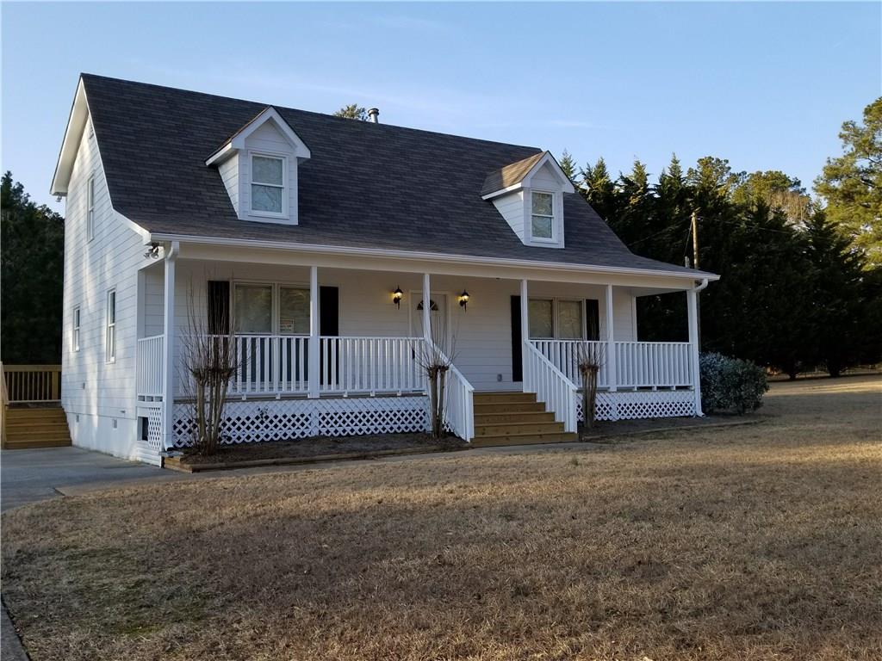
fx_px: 662
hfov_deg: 67.3
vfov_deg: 53.1
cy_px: 330
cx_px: 441
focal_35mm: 26
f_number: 1.7
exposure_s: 1/936
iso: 50
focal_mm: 4.3
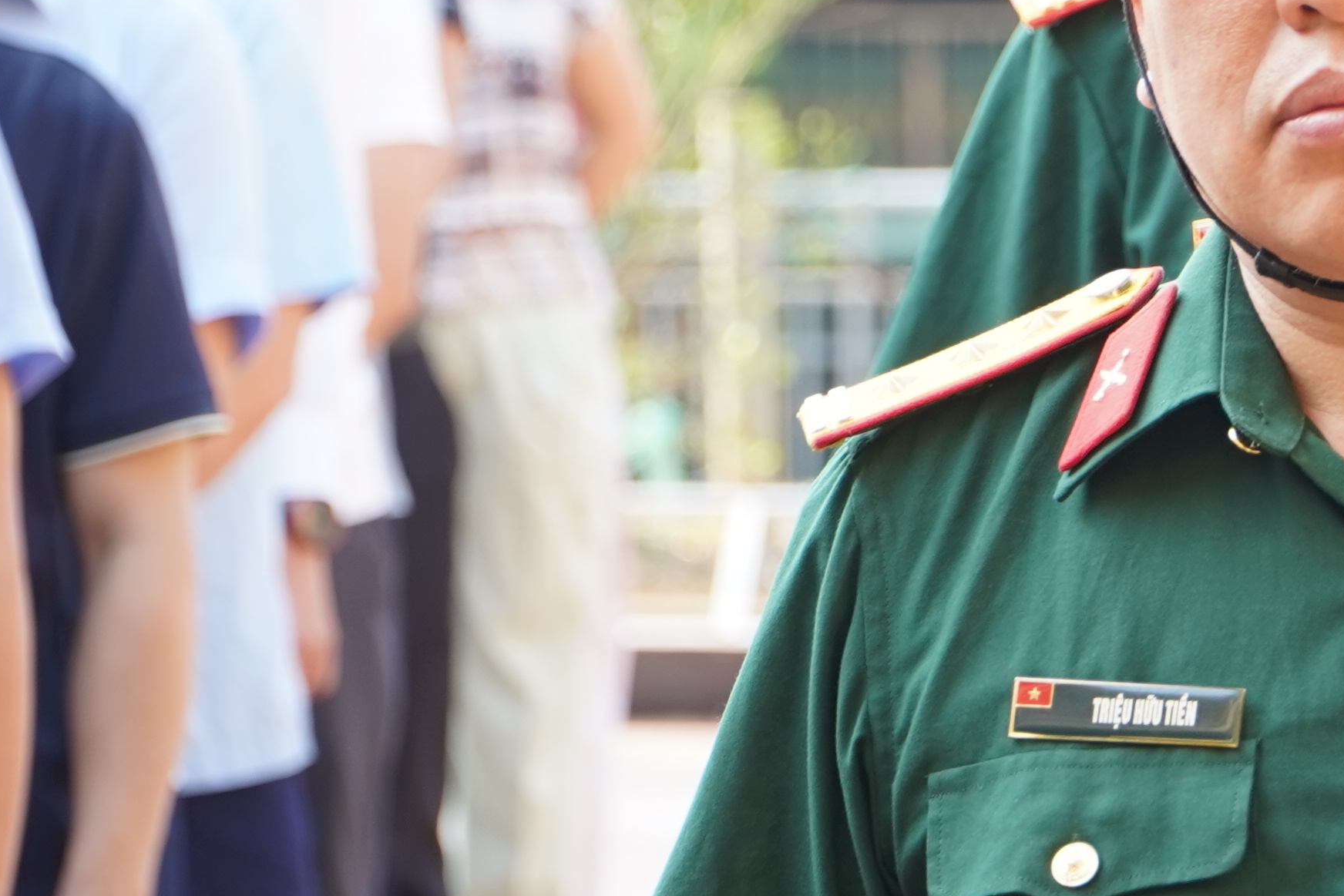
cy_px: 113
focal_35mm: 264
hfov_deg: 7.8
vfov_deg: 5.2
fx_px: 9856
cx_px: 1409
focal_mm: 78
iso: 250
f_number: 4.5
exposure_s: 1/200
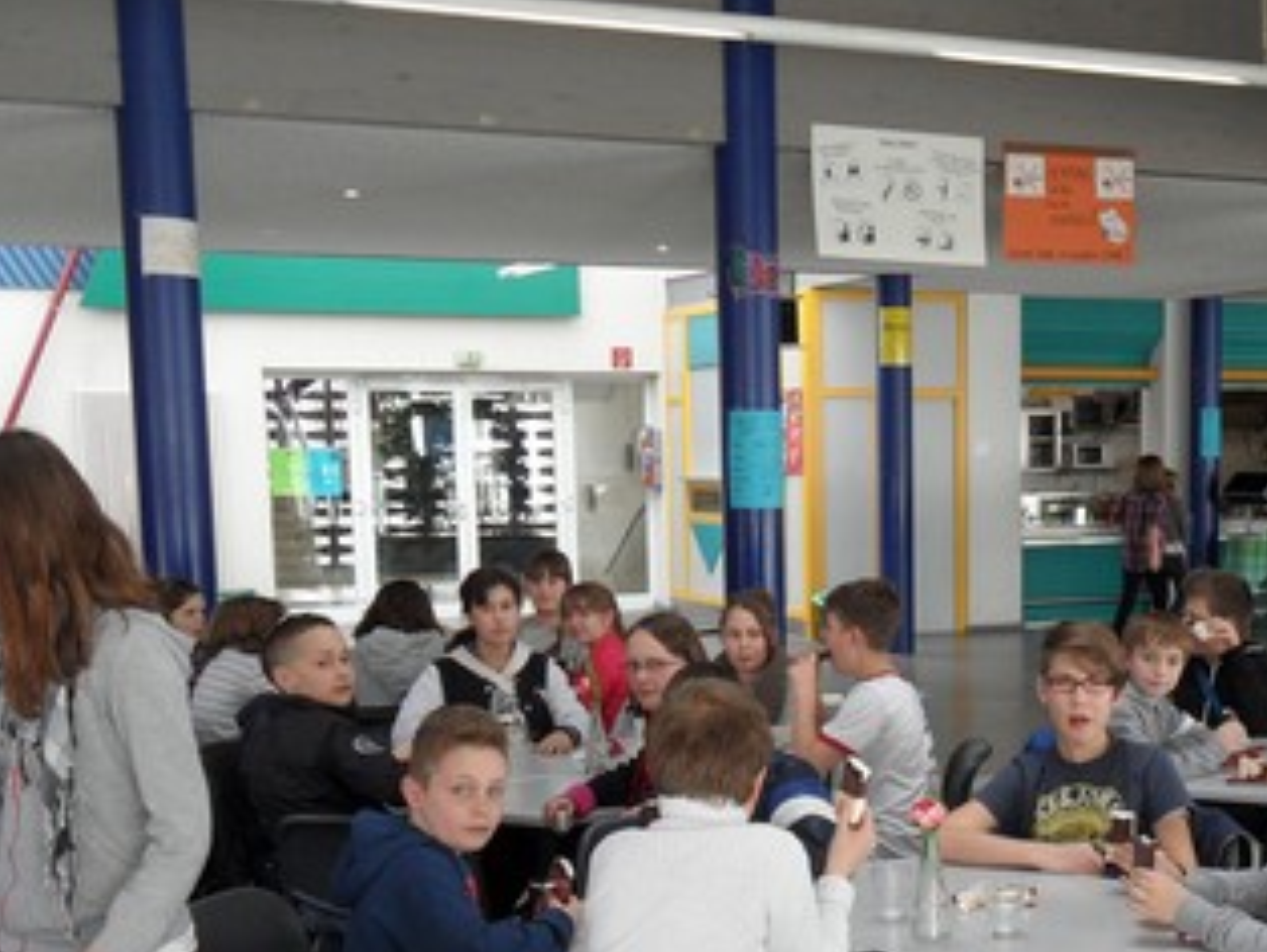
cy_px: 775
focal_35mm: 57
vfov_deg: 25.2
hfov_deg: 32.9
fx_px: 2088
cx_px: 997
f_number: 3.4
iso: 100
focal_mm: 5.3
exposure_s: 1/90
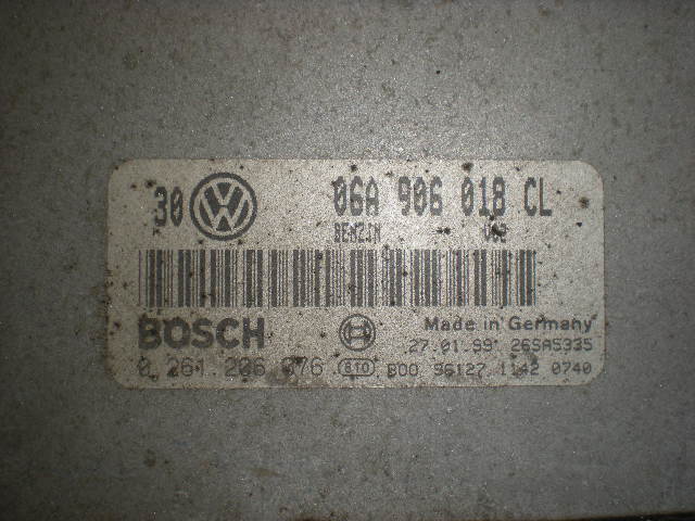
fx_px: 763
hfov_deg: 49.0
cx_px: 348
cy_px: 260
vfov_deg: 37.7
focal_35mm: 38
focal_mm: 6.3
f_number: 4.6
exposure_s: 1/60
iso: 64
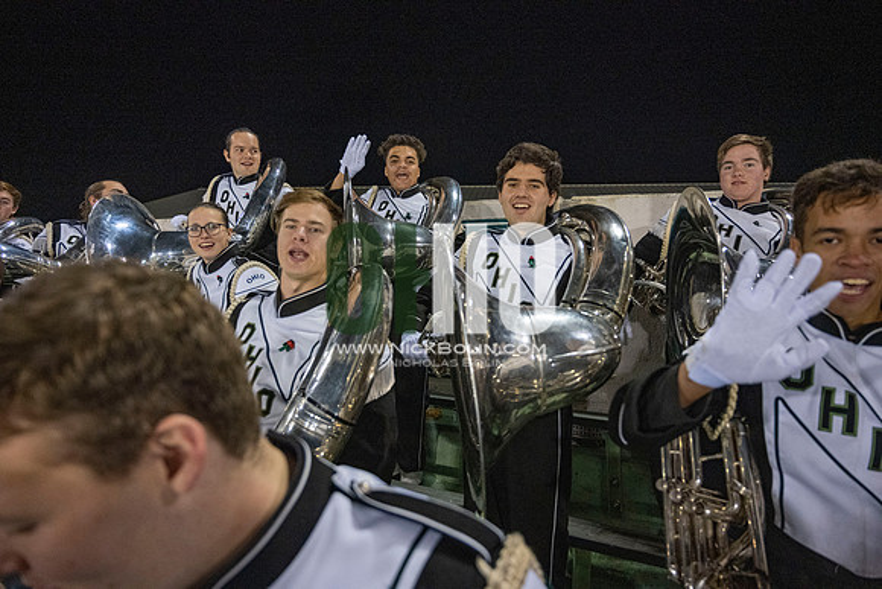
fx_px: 588
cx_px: 441
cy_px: 294
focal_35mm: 24
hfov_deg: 73.7
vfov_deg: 53.2
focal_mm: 24
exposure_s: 1/500
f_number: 4
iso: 3200
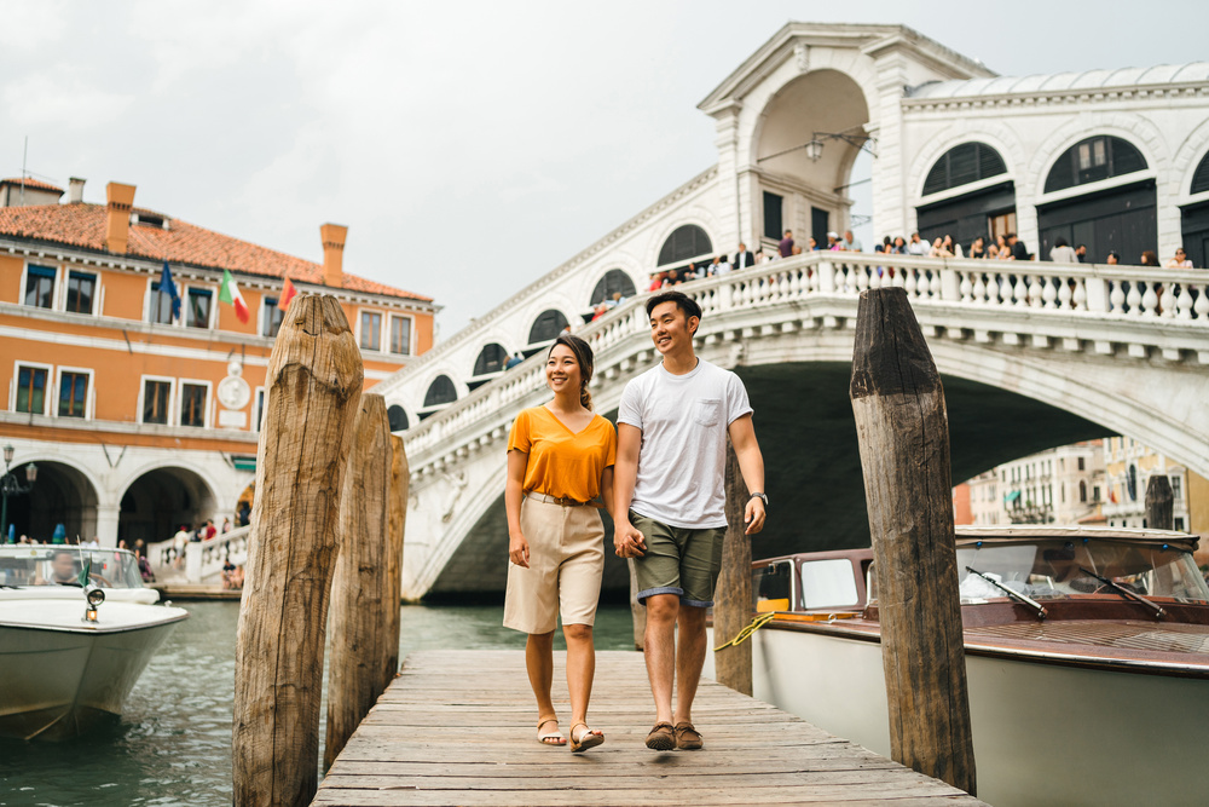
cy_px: 404
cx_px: 604
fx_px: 1176
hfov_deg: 54.4
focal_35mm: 35
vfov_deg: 37.9
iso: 100
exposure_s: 1/800
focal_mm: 35
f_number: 2.2
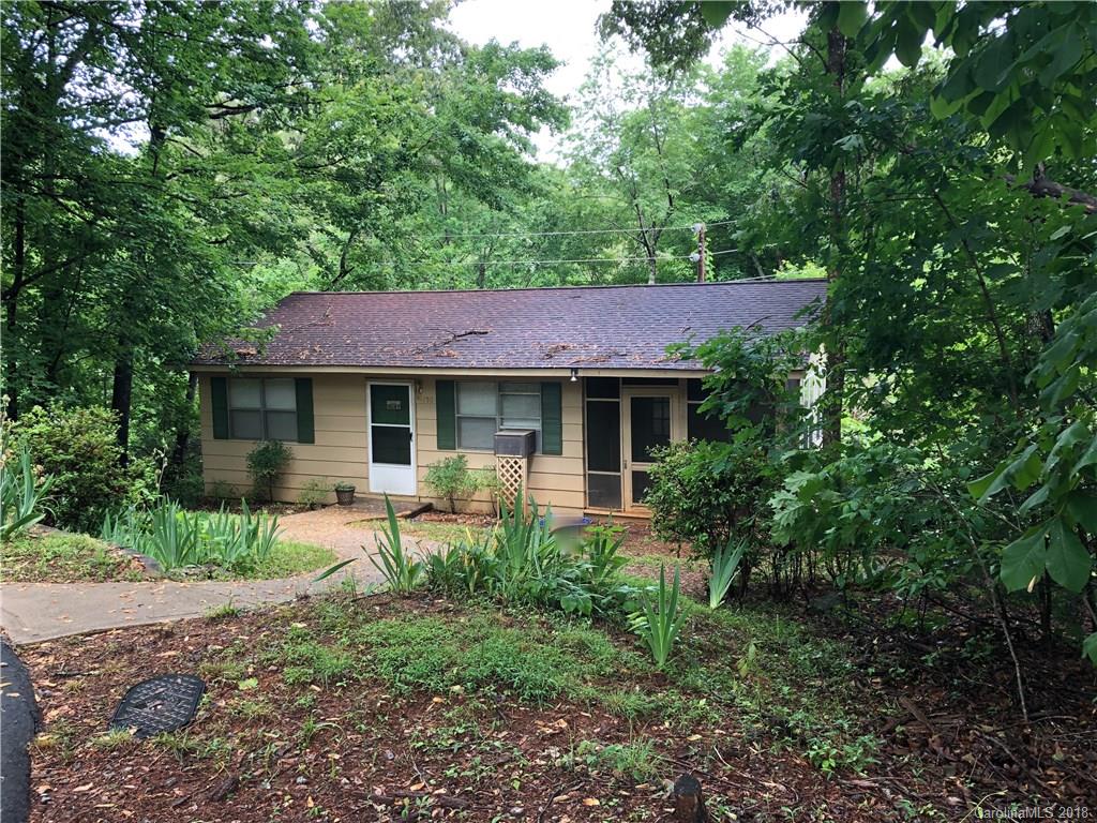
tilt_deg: -6.1
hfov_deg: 63.4
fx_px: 887
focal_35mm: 28
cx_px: 548
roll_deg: +1.6
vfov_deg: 49.7
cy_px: 412
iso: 40
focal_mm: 4
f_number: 1.8
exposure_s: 1/120
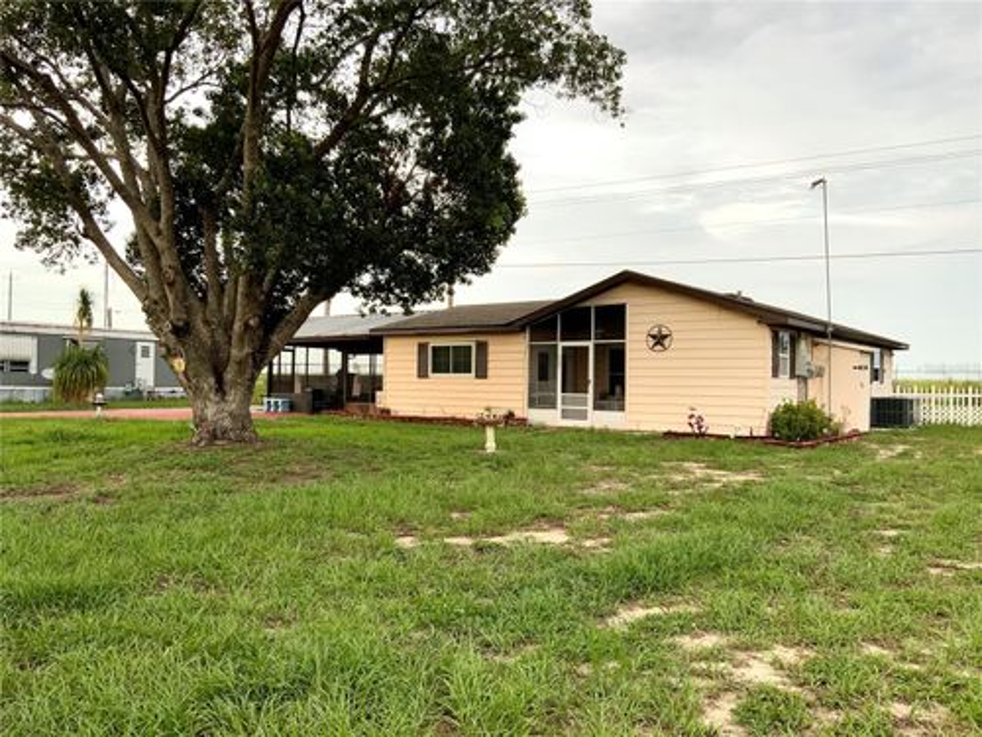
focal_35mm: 29
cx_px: 491
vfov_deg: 48.2
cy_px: 368
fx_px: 823
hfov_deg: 61.7
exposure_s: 1/222
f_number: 1.8
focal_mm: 3
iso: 16
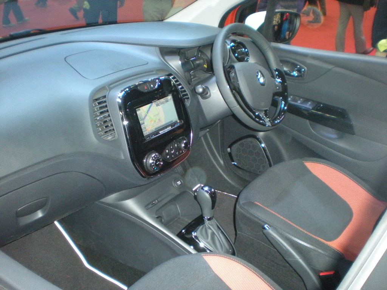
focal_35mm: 38
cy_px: 145
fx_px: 425
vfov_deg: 37.7
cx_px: 194
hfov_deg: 49.0
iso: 459
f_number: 3.1
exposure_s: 1/60
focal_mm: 6.3
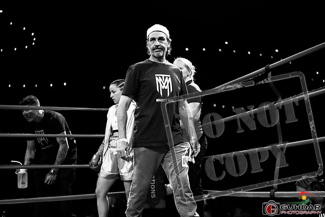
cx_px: 162
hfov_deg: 28.8
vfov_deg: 19.5
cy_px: 108
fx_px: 632
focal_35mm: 70
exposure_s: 1/1250
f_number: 2.8
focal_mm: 70
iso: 1600
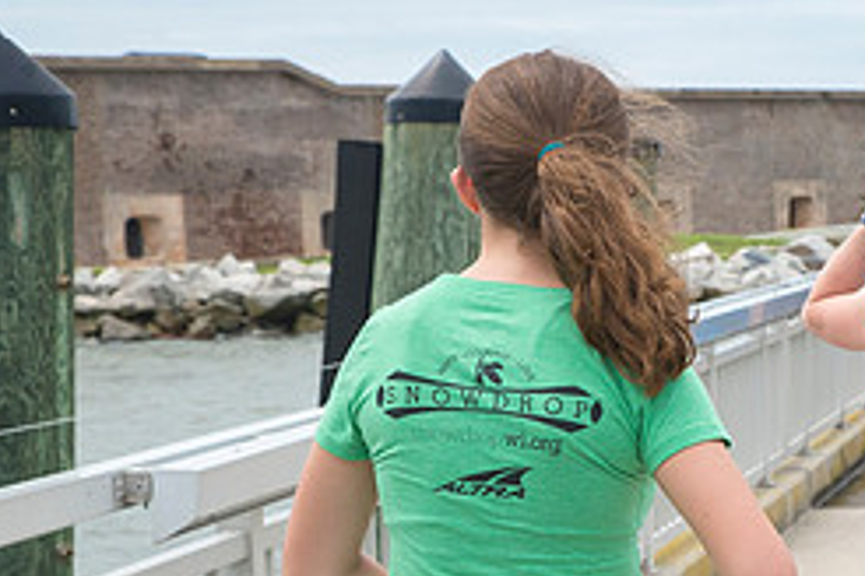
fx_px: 3171
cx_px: 777
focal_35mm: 132
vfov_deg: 10.4
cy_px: 448
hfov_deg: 15.4
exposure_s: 1/1250
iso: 800
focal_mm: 56
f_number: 10
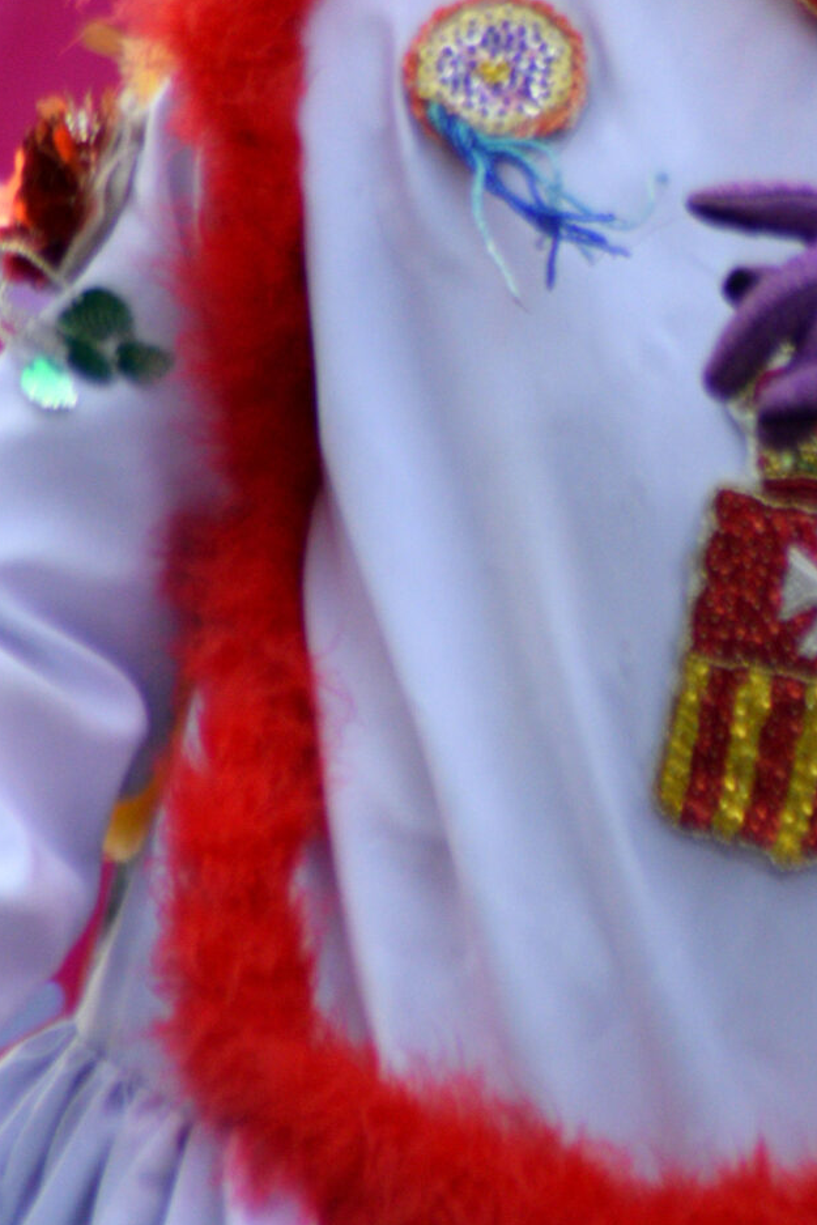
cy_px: -143
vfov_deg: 1.7
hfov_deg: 1.1
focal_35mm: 1229
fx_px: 41818
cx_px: 972
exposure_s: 1/1000
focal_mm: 300
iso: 800
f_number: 5.6
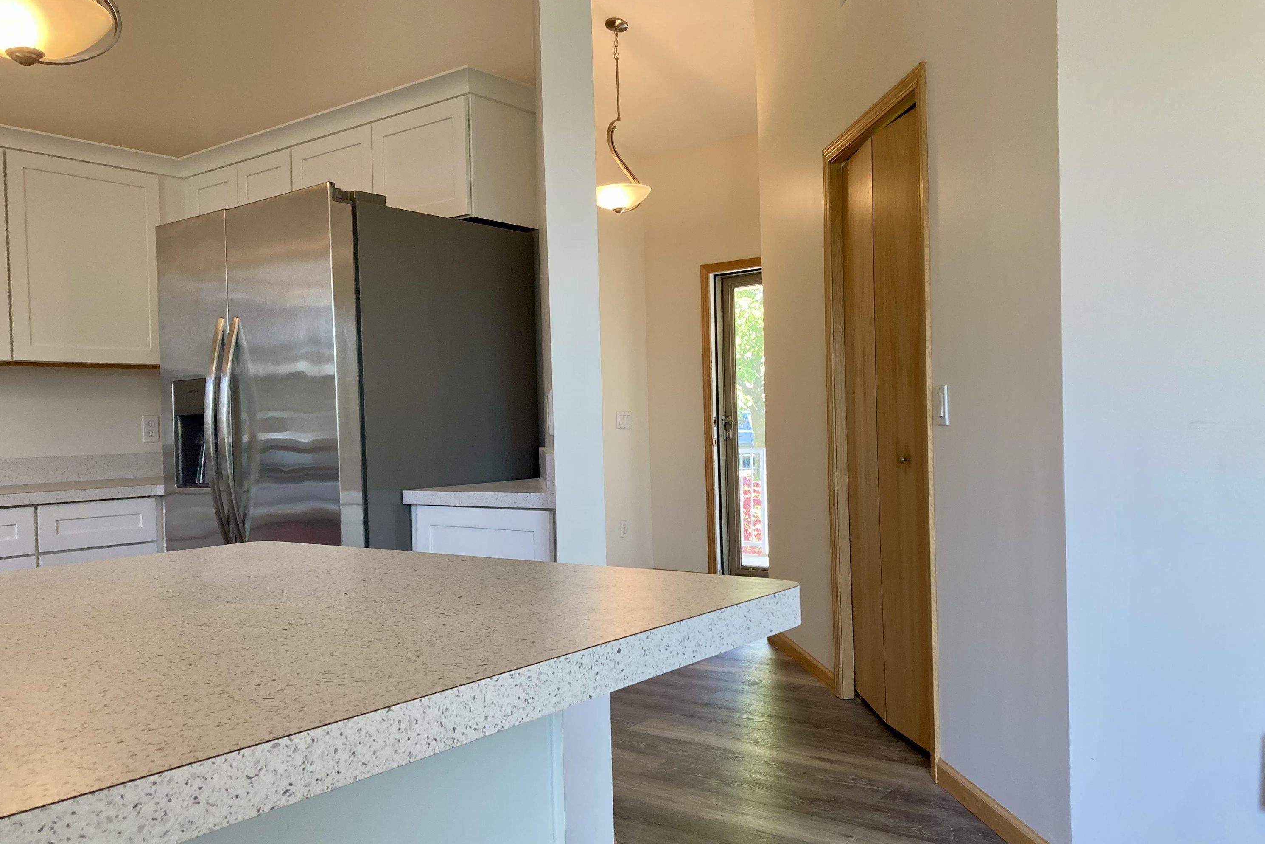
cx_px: 625
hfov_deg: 61.9
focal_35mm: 30
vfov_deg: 43.6
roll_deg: +2.0
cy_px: 450
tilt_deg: +0.8
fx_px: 1054
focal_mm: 3.99
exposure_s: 1/60
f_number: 1.8
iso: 50
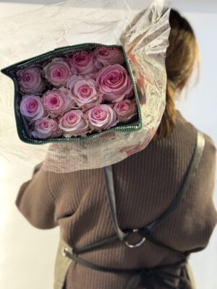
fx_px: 401
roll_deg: -0.7
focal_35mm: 48
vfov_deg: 39.7
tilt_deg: -8.4
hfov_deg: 30.3
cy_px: 144
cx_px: 108
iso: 250
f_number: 1.78
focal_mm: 6.76
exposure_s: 1/50
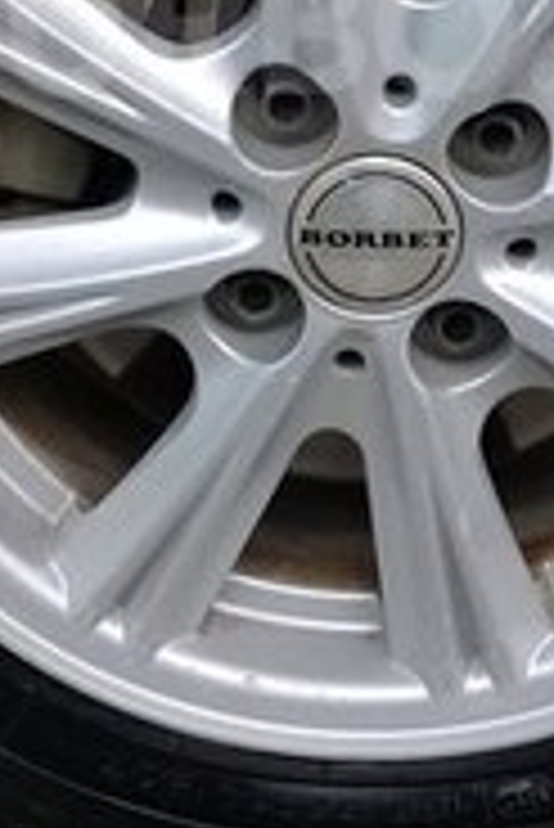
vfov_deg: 22.6
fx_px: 2004
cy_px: 27
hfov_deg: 15.7
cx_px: 356
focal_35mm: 87
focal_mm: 3.3
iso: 50
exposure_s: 1/214
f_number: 2.2
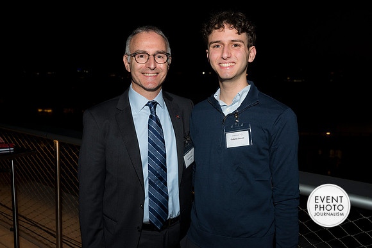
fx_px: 372
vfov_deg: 36.9
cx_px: 186
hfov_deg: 53.1
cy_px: 124
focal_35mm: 36
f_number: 5
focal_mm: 36
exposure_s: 1/125
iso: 800
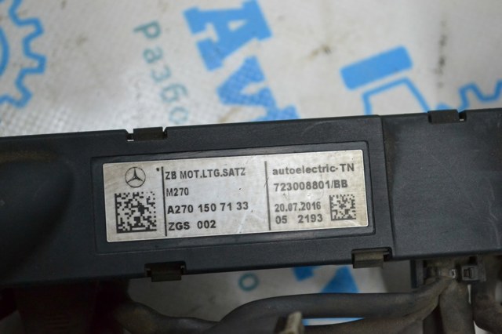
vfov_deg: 16.5
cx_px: 251
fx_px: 1150
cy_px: 167
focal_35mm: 82
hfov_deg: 24.6
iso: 1600
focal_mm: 55
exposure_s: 1/250
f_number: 5.6
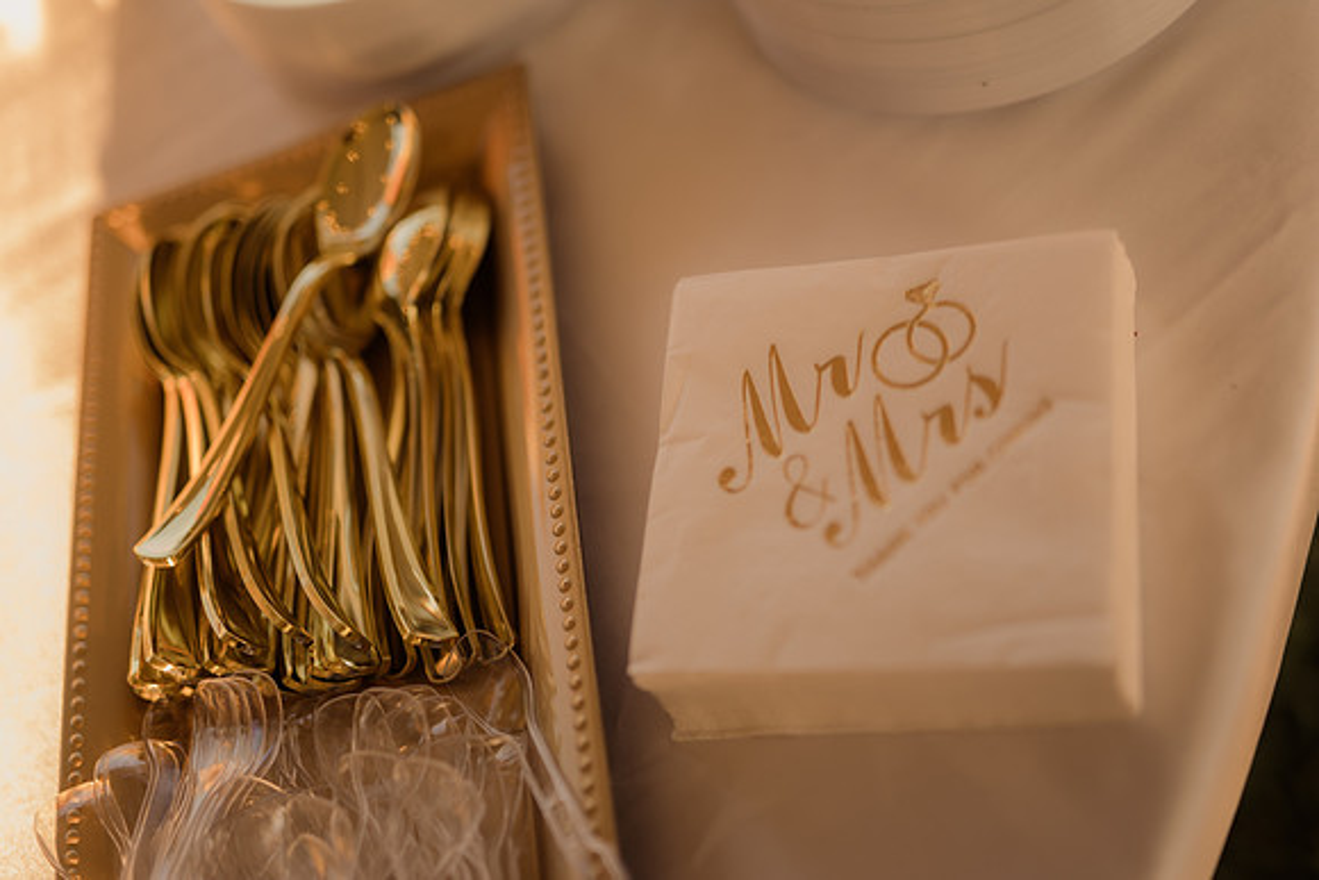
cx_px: 660
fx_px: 1832
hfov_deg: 39.6
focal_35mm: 50
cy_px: 440
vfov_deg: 27.0
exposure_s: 1/500
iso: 200
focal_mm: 50
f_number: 2.8
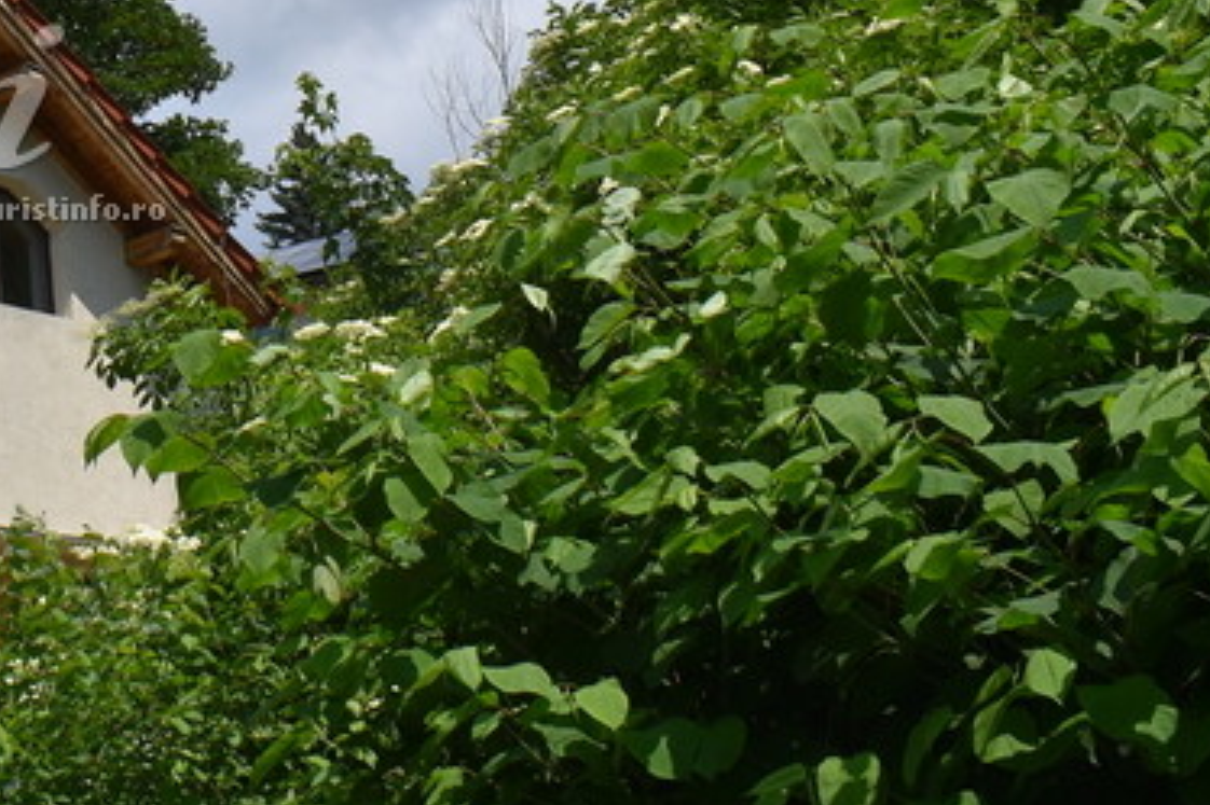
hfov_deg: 25.8
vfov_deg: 18.1
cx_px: -42
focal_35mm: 74
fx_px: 2486
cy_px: 57
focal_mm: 18
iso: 100
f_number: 9
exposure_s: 1/320
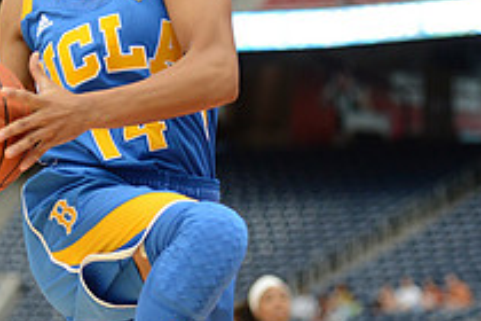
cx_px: 163
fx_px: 2766
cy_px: 173
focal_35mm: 207
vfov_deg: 6.6
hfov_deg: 9.9
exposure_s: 1/1250
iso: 2000
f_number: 2.8
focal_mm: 75
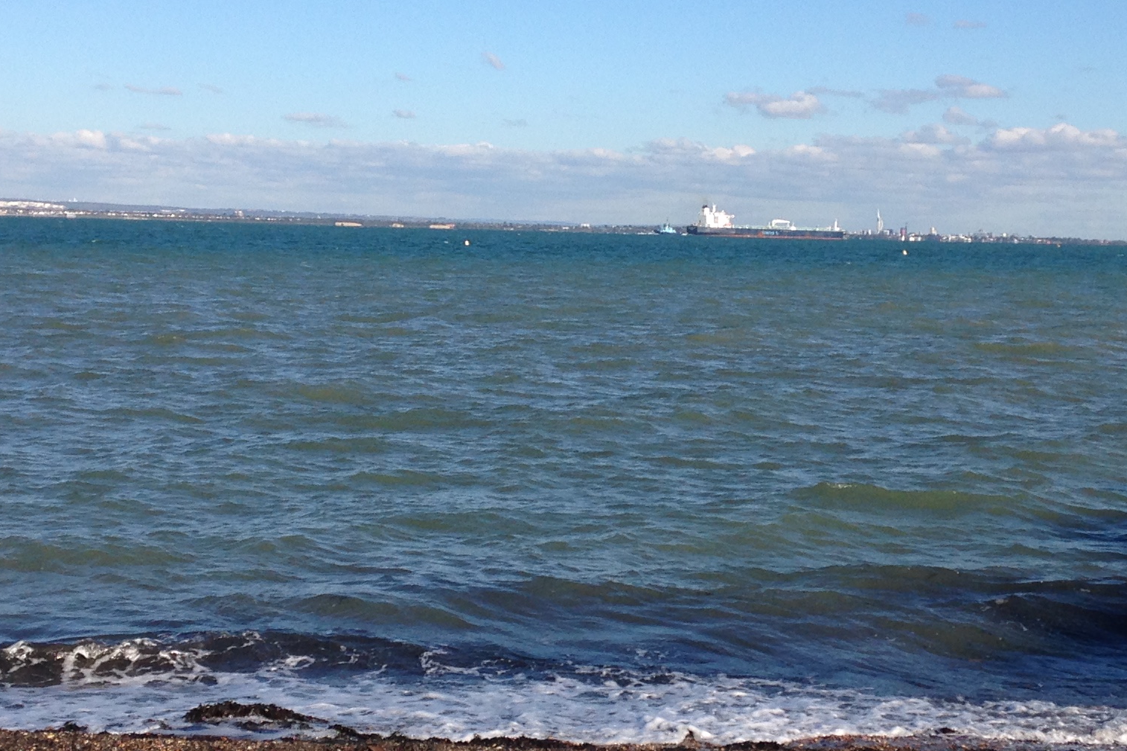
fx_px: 2316
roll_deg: -1.3
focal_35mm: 74
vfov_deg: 18.4
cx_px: 635
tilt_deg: -2.0
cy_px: 393
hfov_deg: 27.3
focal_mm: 4.12
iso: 50
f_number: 2.4
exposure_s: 1/1938
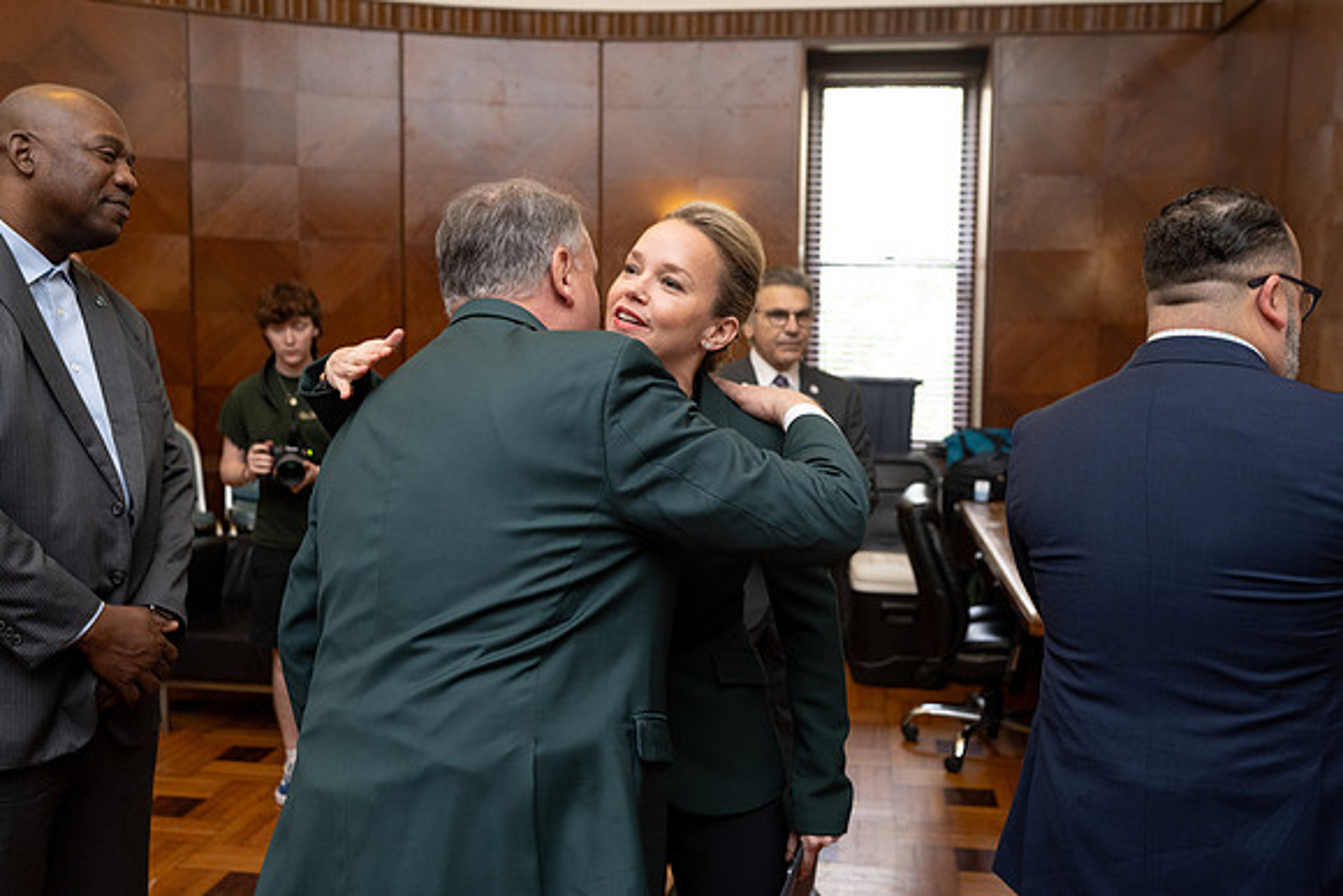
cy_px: 448
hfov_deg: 54.4
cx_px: 672
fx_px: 1306
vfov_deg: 37.9
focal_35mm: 35
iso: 800
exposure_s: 1/80
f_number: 3.5
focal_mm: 35
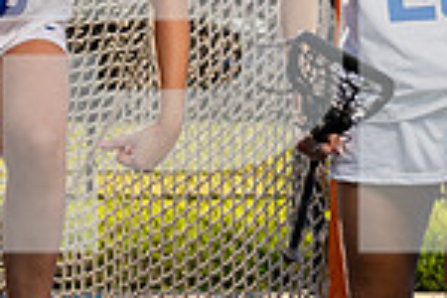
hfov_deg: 11.4
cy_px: 97
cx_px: -57
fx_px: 2210
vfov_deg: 7.7
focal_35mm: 178
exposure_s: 1/800
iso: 100
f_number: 4
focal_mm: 46
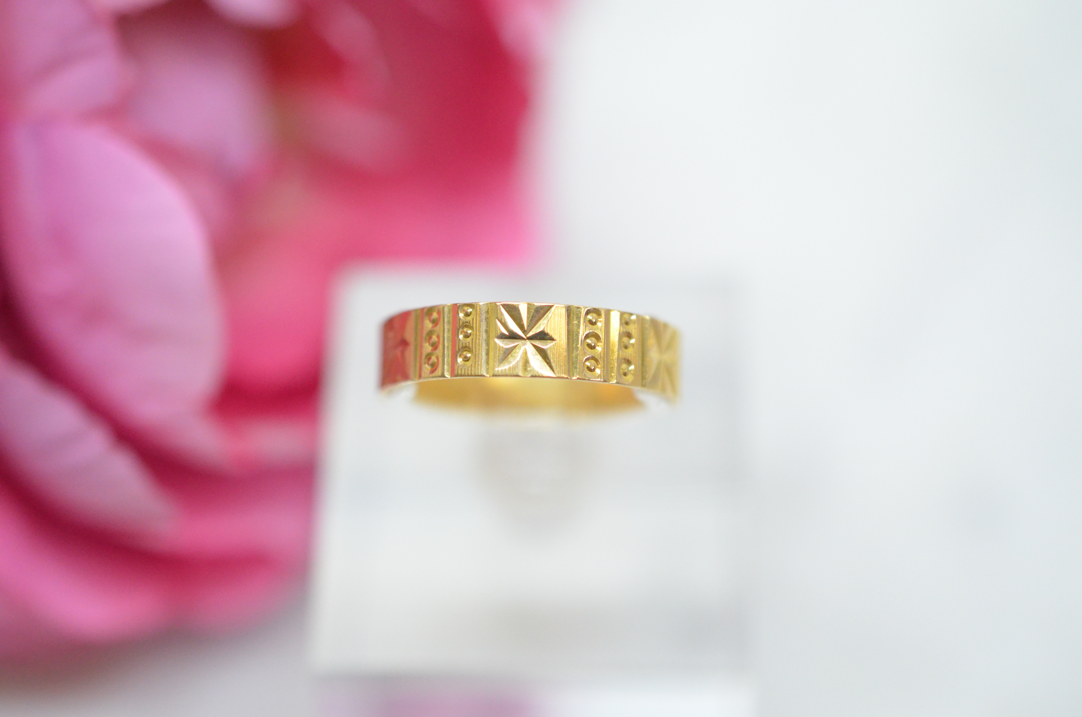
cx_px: 541
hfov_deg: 33.5
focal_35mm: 60
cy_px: 358
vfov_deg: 22.5
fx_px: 1800
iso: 3200
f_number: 4
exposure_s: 1/1600
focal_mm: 40
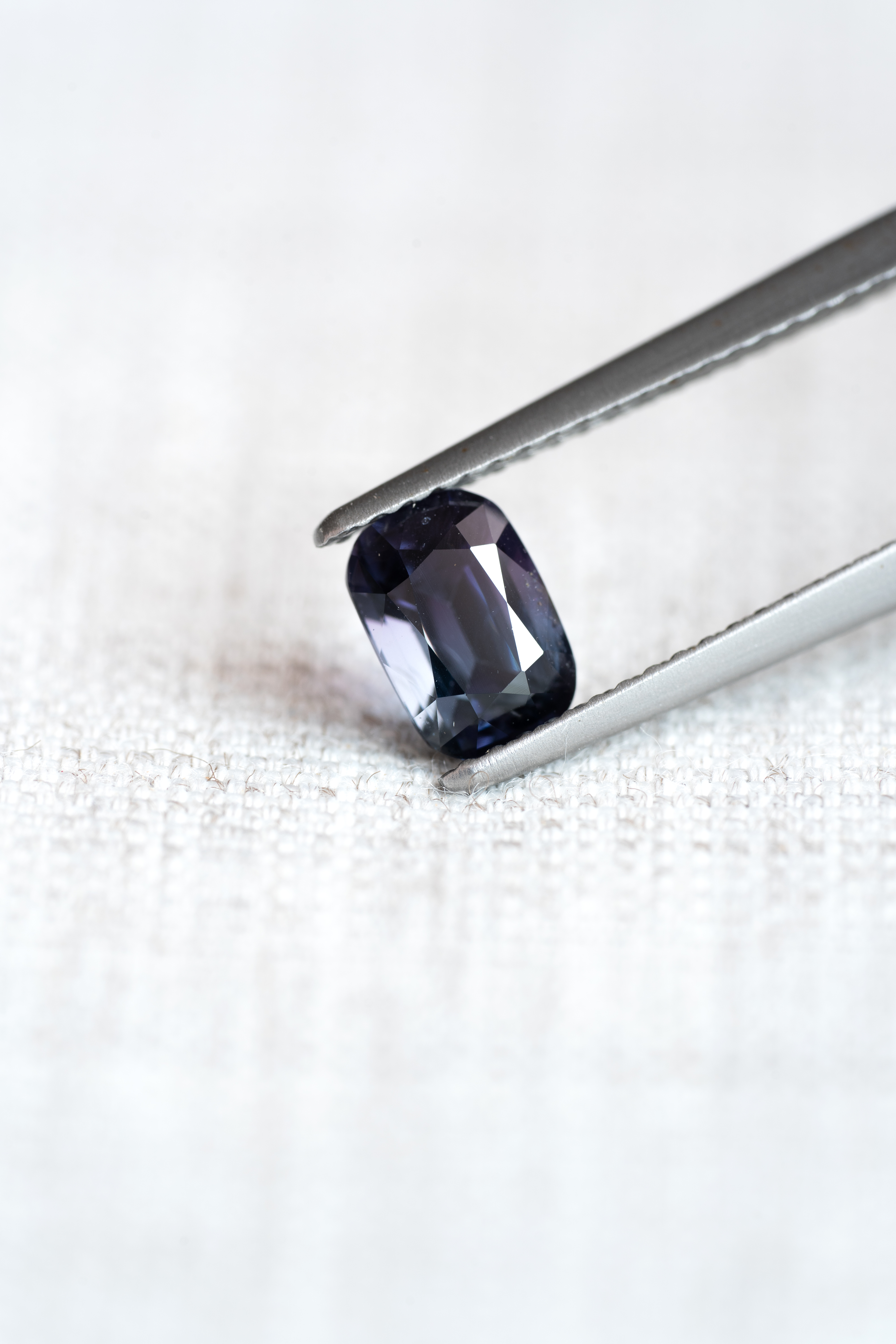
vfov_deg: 22.6
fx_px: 3360
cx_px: 448
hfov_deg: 15.2
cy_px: 672
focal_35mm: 90
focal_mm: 90
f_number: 6.3
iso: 100
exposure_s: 1/5
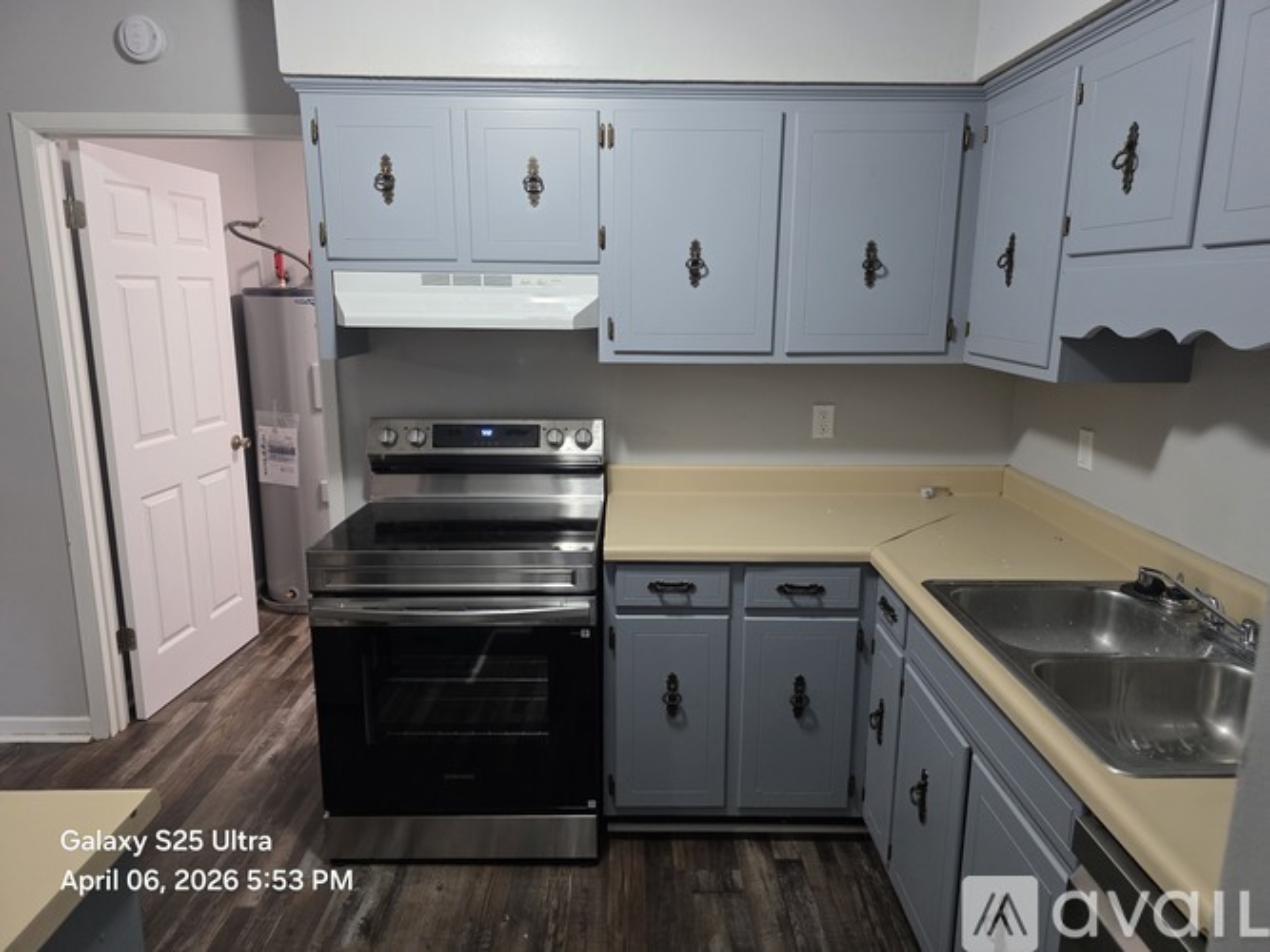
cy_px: 476
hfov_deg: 73.9
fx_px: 844
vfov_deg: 58.9
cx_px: 635
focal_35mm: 23
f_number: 1.7
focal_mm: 6.3
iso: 500
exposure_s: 1/120
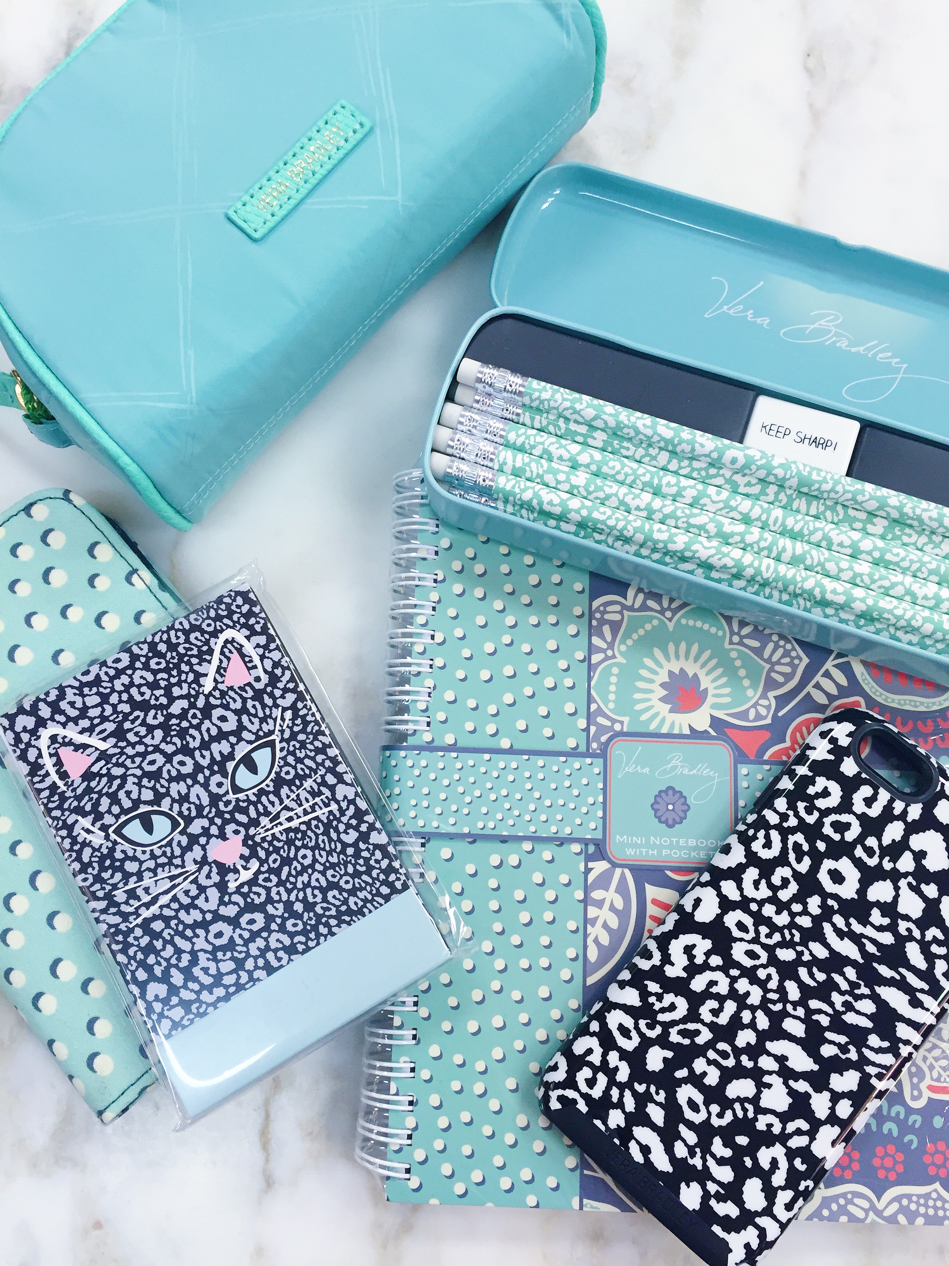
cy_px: 633
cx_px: 474
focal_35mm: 29
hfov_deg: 48.2
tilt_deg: -80.5
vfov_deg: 61.7
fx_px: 1060
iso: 40
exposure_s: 1/30
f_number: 2.2
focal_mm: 4.15
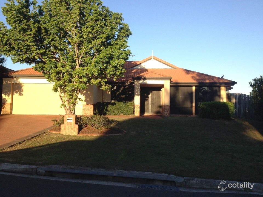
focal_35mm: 35
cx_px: 132
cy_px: 98
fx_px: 266
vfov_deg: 40.7
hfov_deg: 52.6
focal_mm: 4.28
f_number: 2.4
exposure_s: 1/673
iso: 50
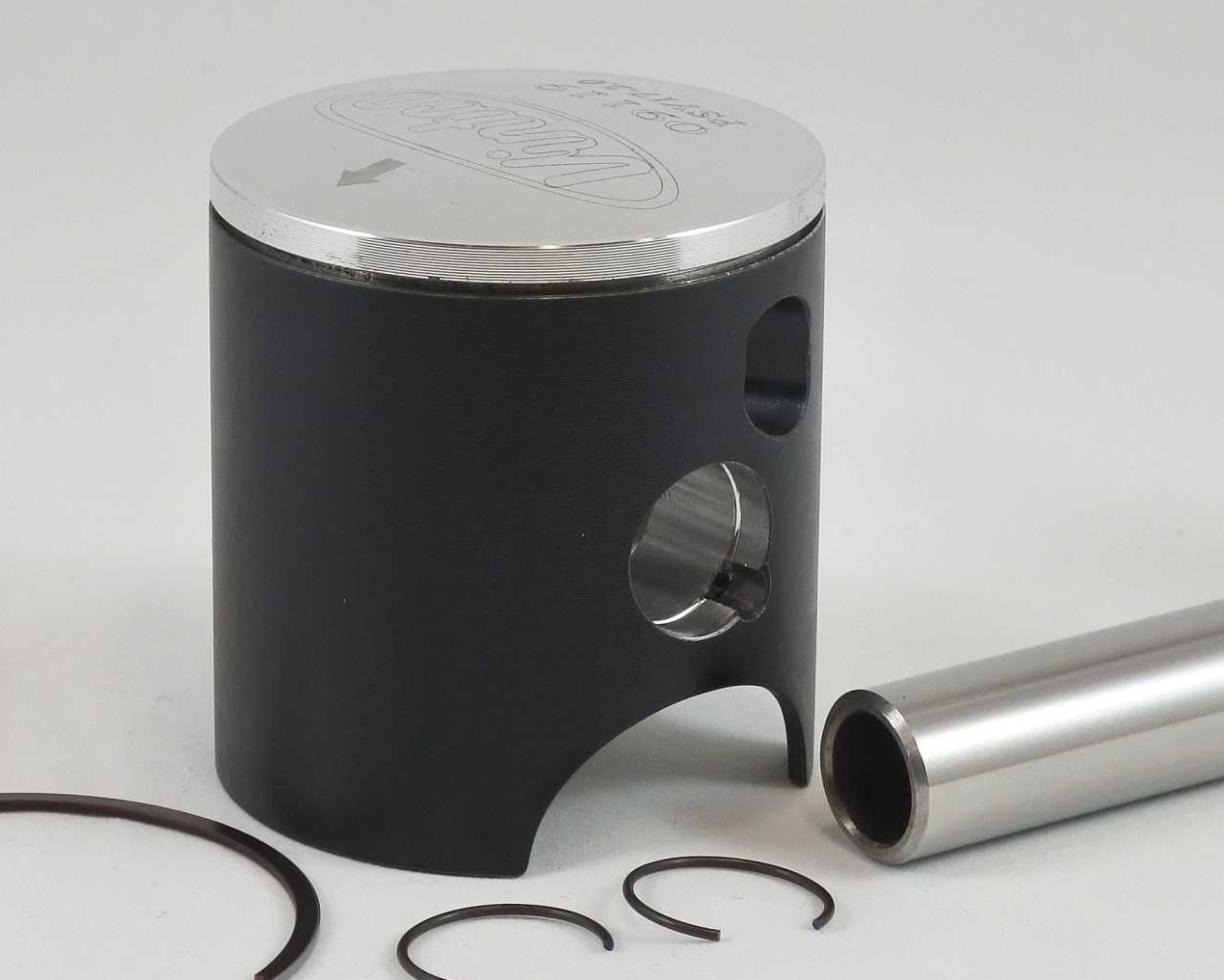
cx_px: 510
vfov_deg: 17.5
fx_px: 3188
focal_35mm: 88
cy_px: 554
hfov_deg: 21.7
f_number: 4.8
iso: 400
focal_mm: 21.4
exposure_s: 1/125
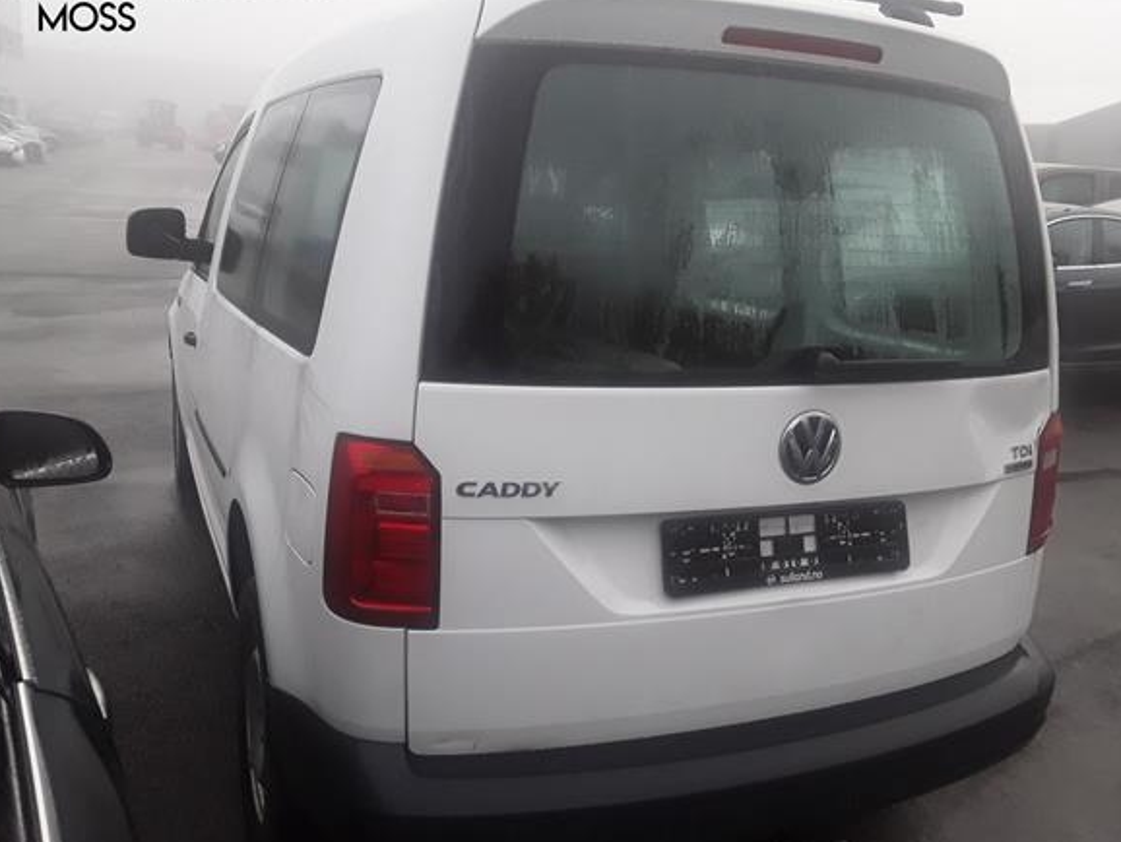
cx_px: 597
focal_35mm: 31
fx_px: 1004
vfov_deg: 45.4
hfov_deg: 58.3
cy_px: 390
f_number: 1.9
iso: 64
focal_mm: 2.91
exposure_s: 1/100
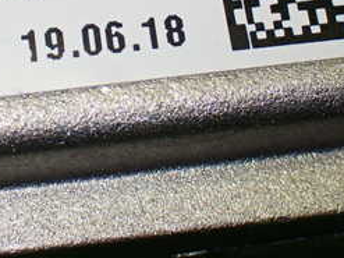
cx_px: 173
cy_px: 3
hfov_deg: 15.1
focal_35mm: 131
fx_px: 1301
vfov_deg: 11.2
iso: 320
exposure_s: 1/200
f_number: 3.3
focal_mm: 9.65
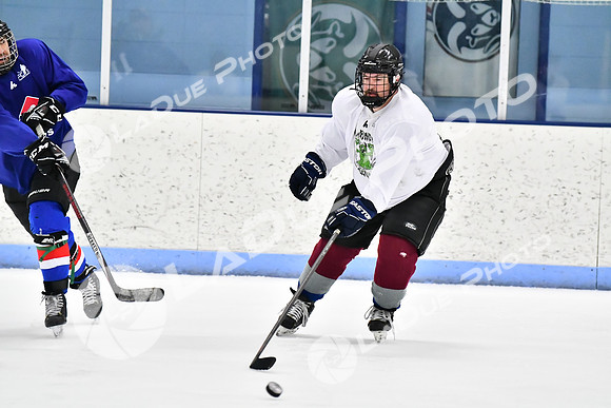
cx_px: 306
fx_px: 3310
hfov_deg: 10.5
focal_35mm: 195
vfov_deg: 7.0
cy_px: 204
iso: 6400
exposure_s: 1/1250
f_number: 3.2
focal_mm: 130
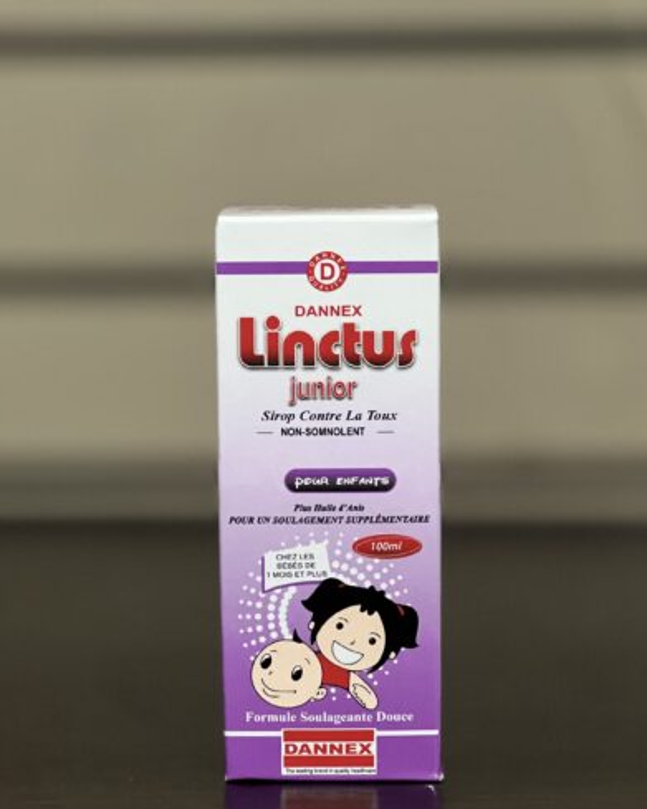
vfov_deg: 16.3
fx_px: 2825
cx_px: 331
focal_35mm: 118
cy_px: 450
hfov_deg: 13.1
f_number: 2.8
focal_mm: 9
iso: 400
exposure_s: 1/33
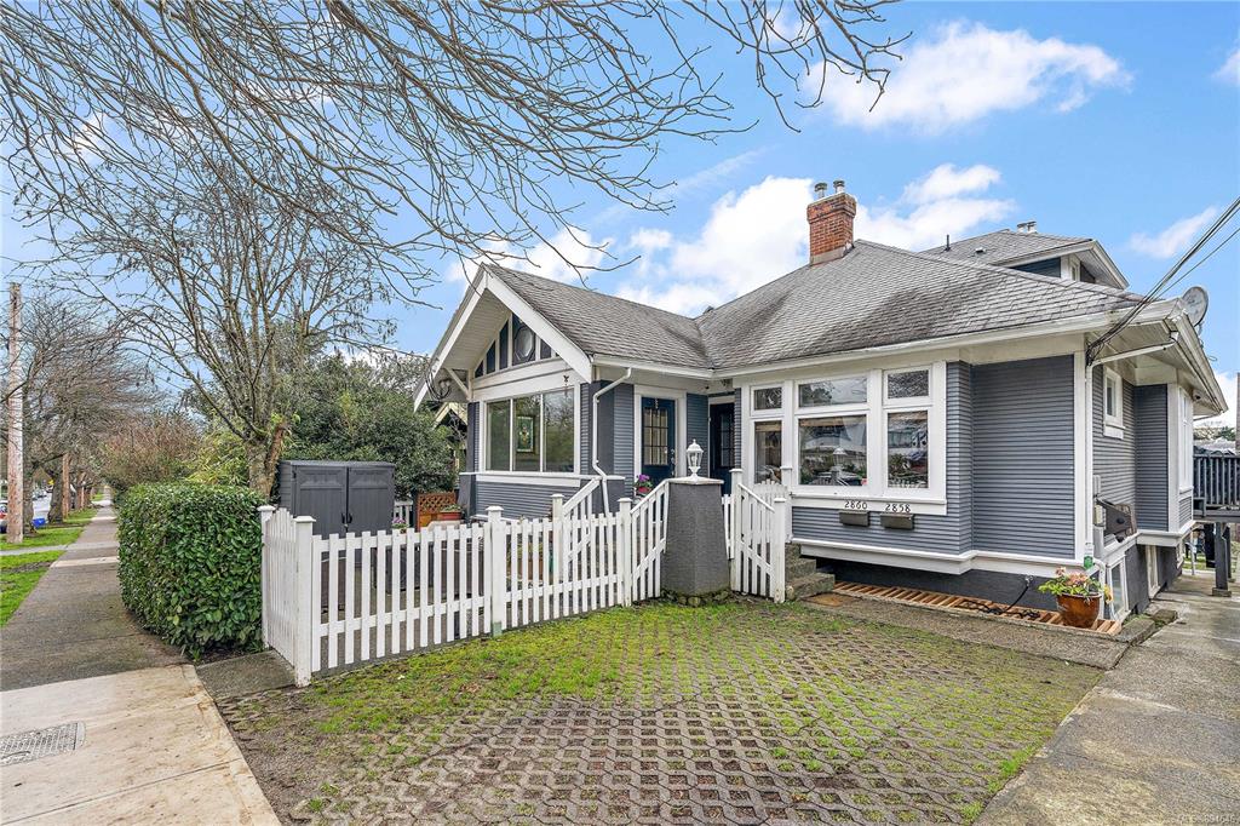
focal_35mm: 16
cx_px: 620
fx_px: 551
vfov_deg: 73.7
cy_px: 413
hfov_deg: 96.8
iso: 400
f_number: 6.3
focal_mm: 16
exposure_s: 1/15
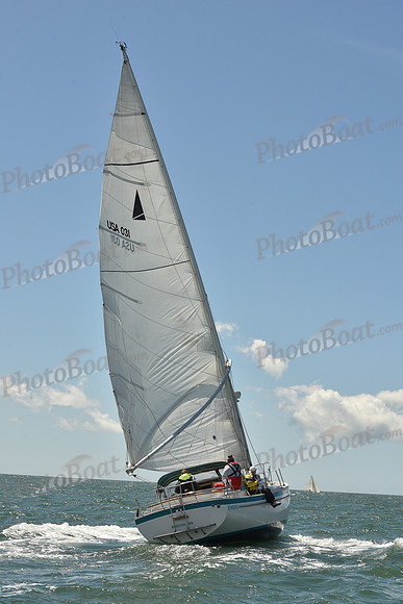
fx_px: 1175
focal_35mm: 70
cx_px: 202
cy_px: 302
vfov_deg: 28.8
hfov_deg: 19.5
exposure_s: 1/800
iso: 320
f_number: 13
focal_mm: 70
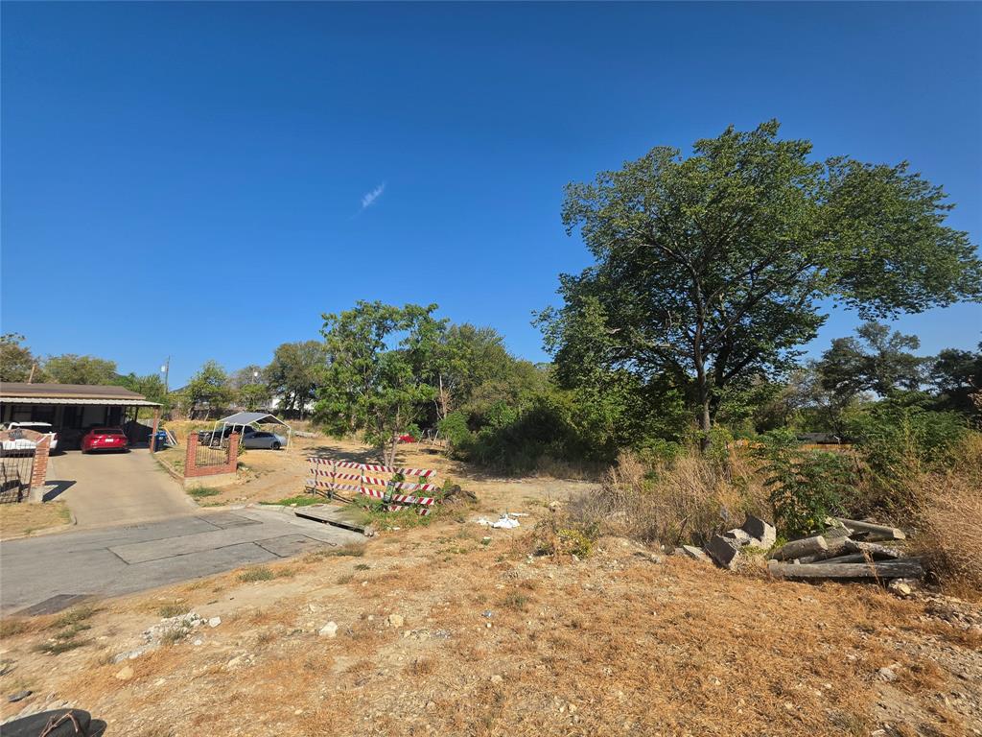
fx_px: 369
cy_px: 368
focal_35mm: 13
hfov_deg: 106.2
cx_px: 491
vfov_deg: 89.9
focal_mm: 2.2
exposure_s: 1/1718
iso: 32
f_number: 1.9
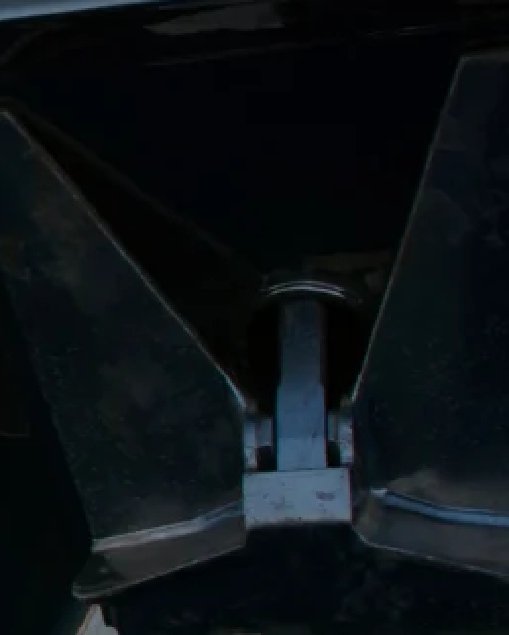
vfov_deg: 10.5
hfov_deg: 7.2
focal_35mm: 184
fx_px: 3460
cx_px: -1185
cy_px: 187
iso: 100
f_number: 6.3
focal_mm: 33
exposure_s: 1/320
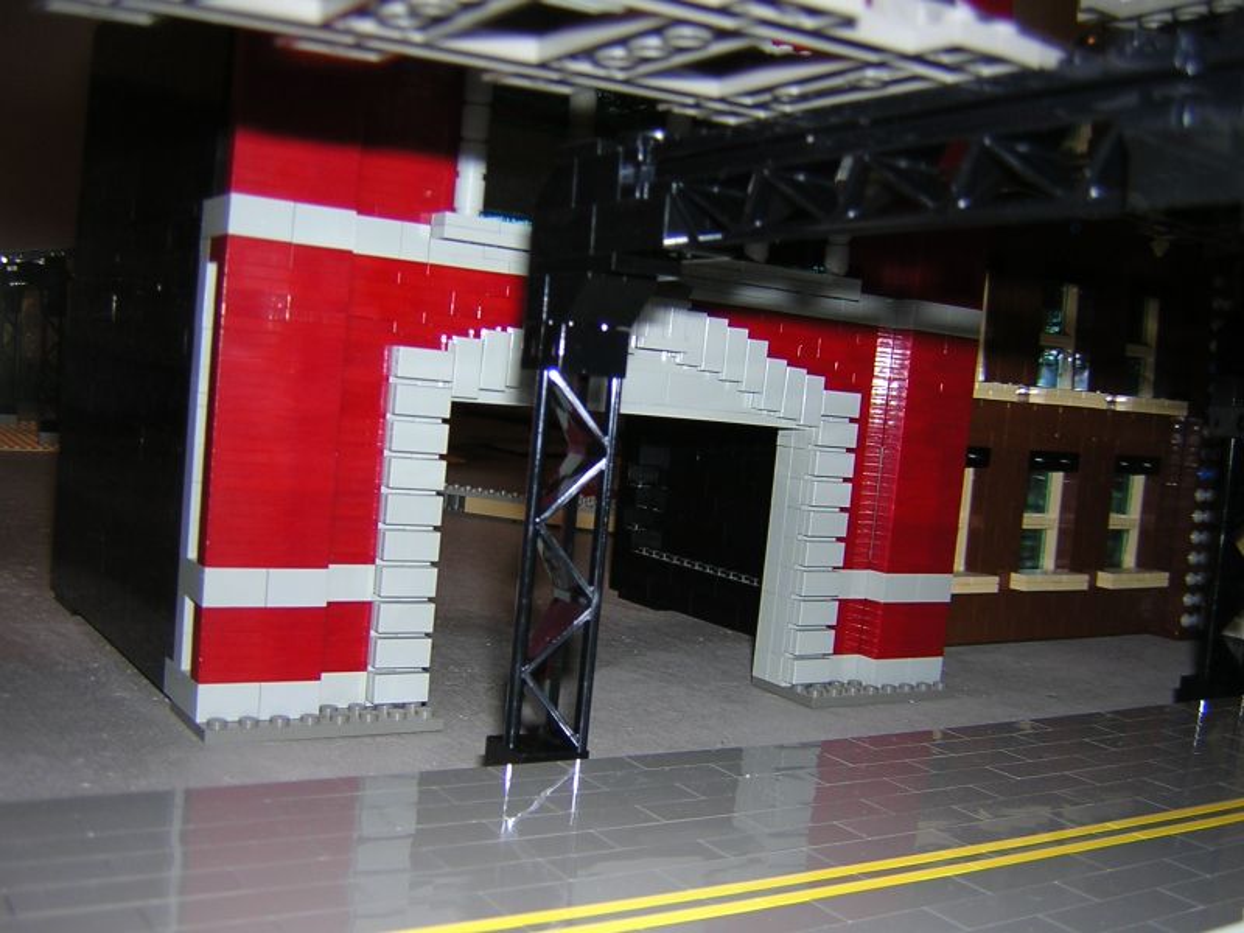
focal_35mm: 36
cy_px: 466
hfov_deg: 51.4
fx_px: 1294
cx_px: 622
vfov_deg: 39.7
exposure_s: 1/60.1
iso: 100
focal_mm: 4.7
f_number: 2.6
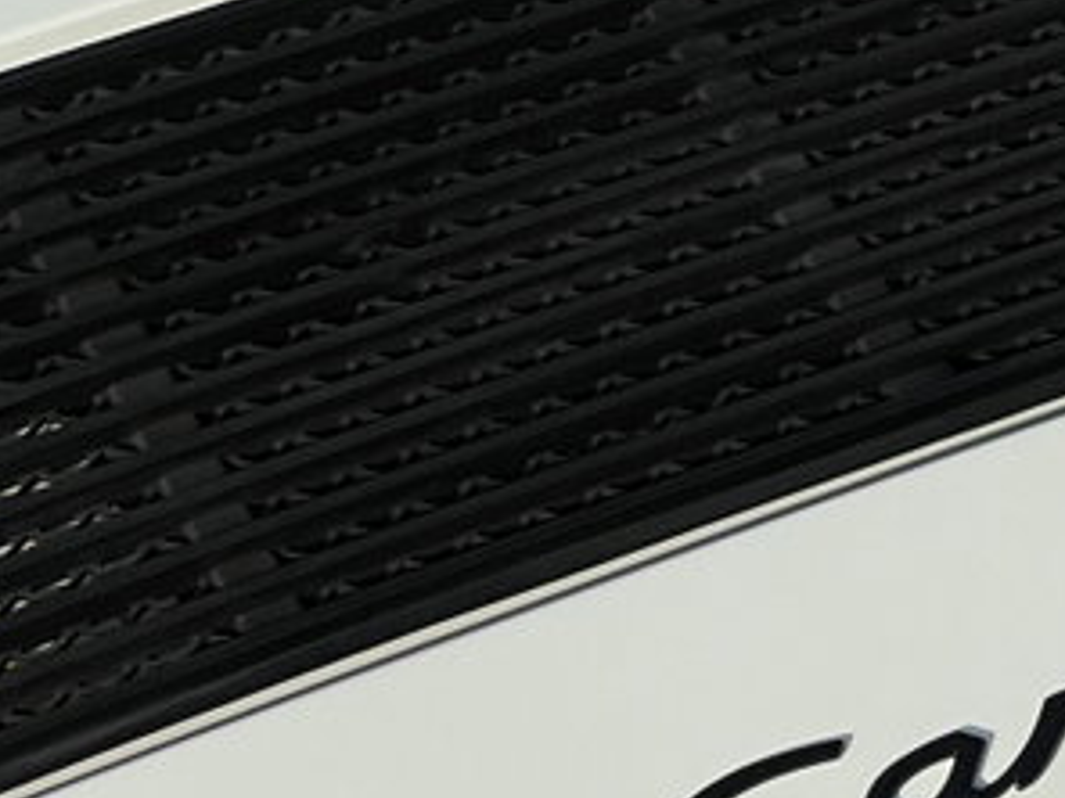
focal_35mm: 180
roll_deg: +6.4
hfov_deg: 10.8
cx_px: 1346
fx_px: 5538
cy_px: 1010
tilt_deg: -34.0
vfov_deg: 8.2
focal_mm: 6
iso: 25
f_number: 2
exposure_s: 1/2994
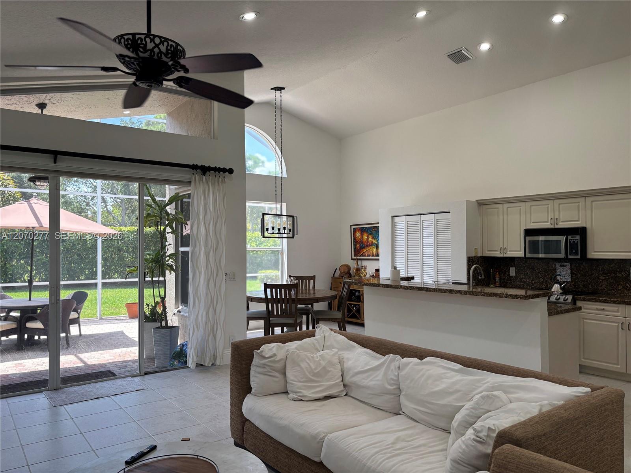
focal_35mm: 26
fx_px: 474
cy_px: 236
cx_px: 316
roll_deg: -0.4
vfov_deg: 53.1
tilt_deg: +0.3
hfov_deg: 67.3
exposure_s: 1/120
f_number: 1.6
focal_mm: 5.96
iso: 100
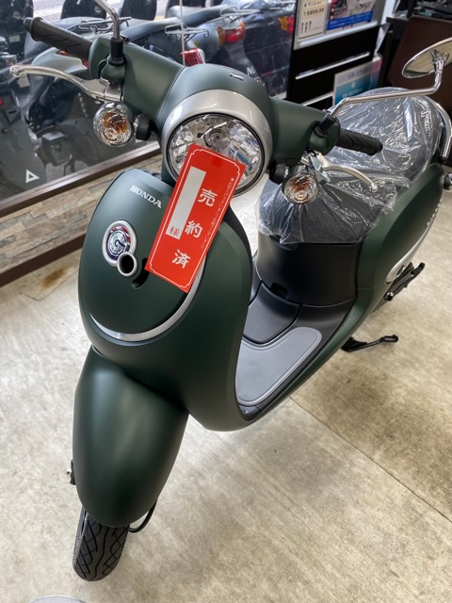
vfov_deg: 67.3
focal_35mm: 26
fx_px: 453
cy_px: 302
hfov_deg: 53.1
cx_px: 226
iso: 80
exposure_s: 1/122
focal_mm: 4.25
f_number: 1.8
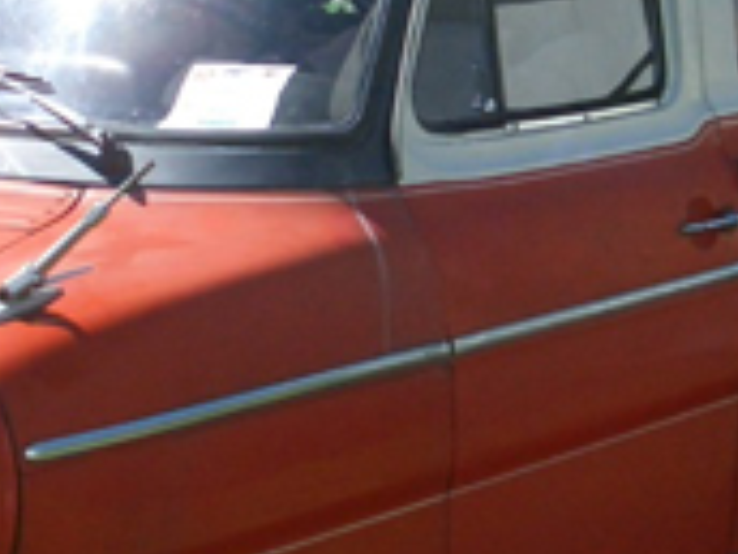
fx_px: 3475
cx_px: 309
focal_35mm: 163
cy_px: 77
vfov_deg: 9.1
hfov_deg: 12.1
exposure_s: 1/500
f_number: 4.3
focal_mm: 5.8
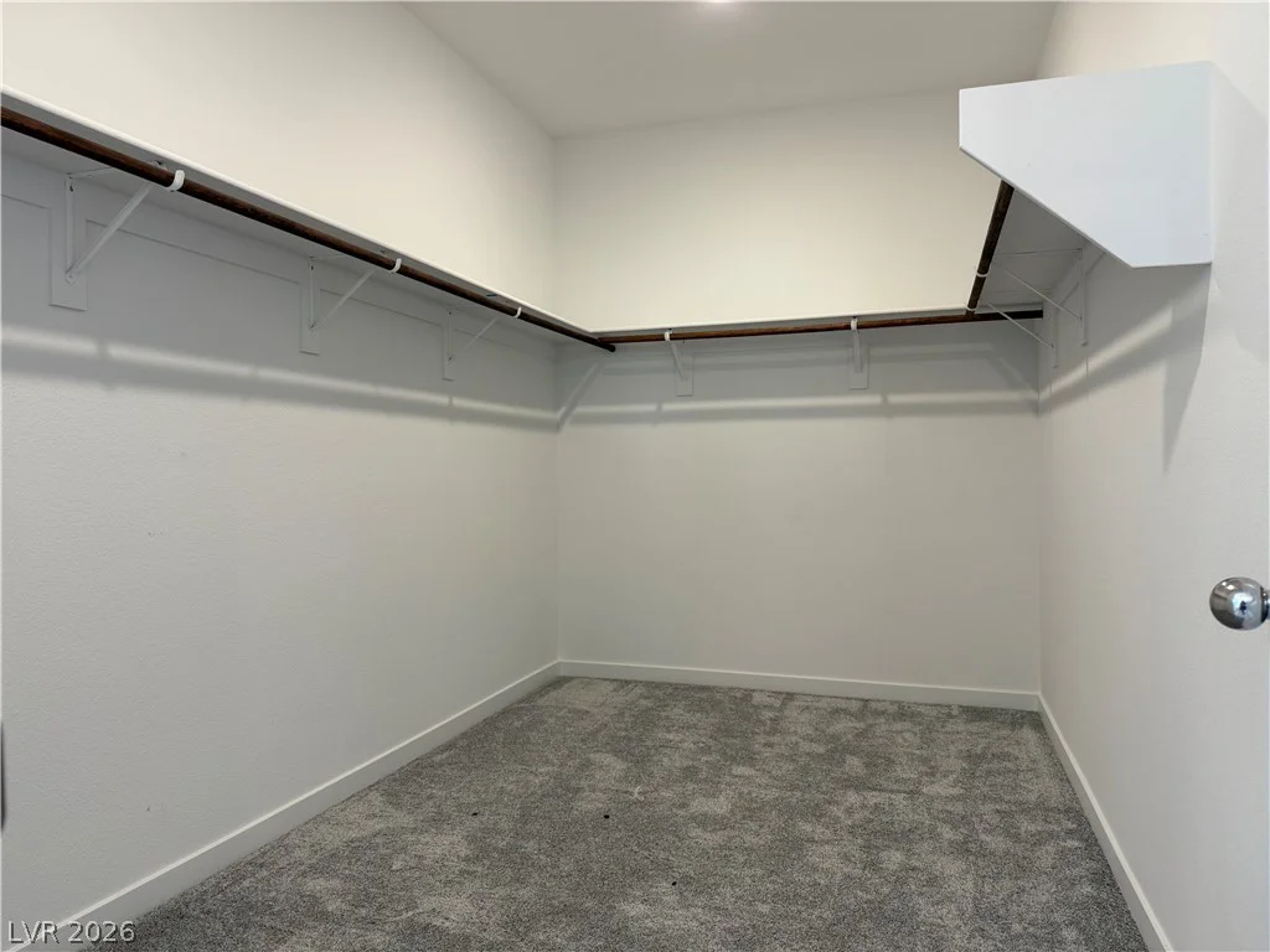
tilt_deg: -0.3
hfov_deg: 71.6
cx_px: 635
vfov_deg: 56.8
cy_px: 476
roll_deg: +0.0
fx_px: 881
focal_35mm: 24
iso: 160
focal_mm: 6.76
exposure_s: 1/120
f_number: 1.78
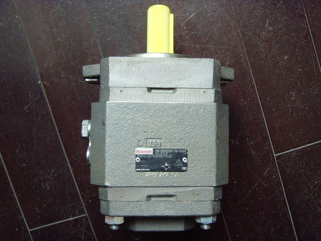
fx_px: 362
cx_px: 160
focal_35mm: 39
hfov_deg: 47.9
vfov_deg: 36.8
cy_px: 120
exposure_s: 1/20
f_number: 3.5
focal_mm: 6.6
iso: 200
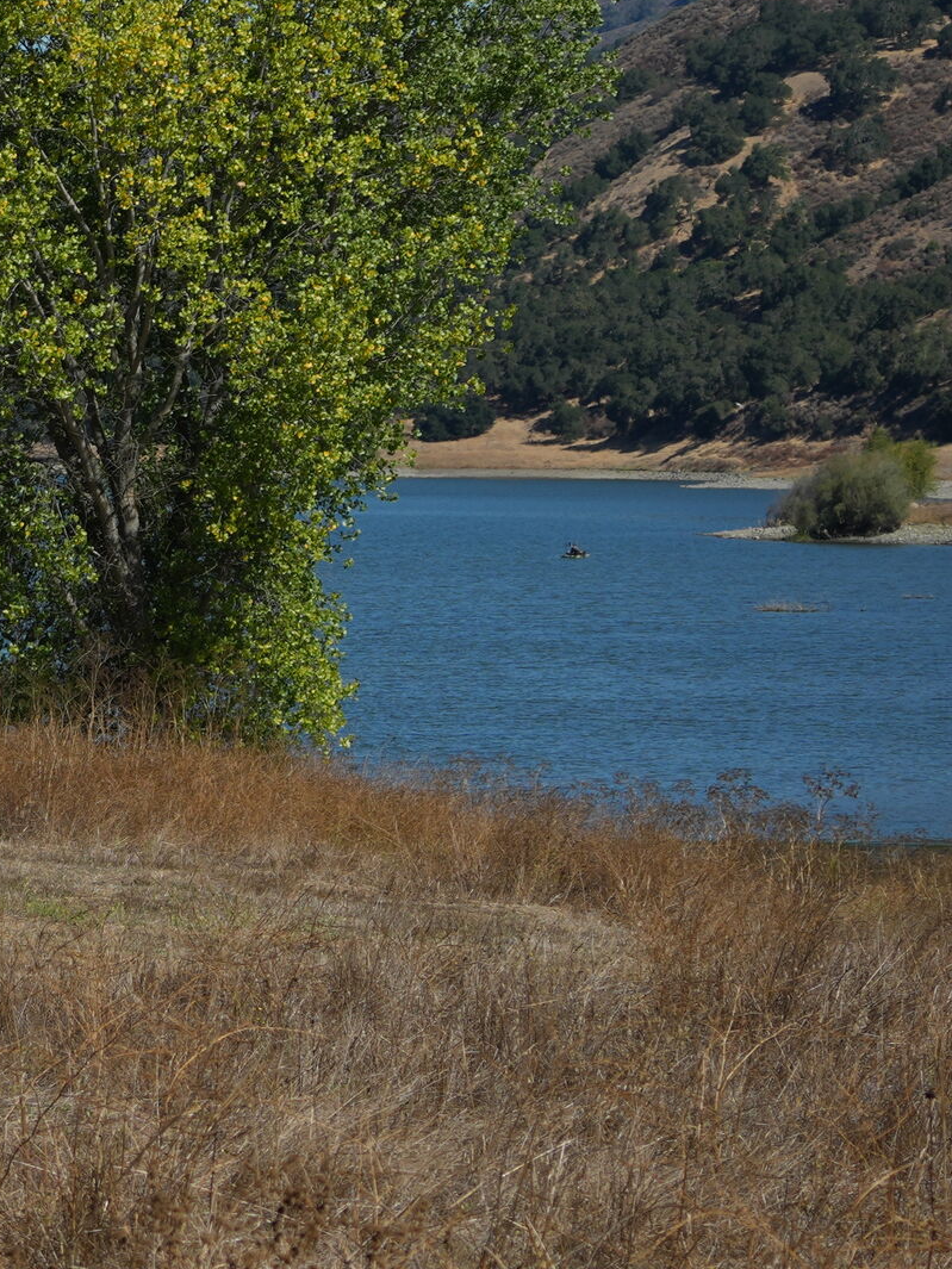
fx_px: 7149
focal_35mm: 195
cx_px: -458
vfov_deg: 10.1
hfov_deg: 7.5
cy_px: 373
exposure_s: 1/1600
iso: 160
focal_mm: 50
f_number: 4.5
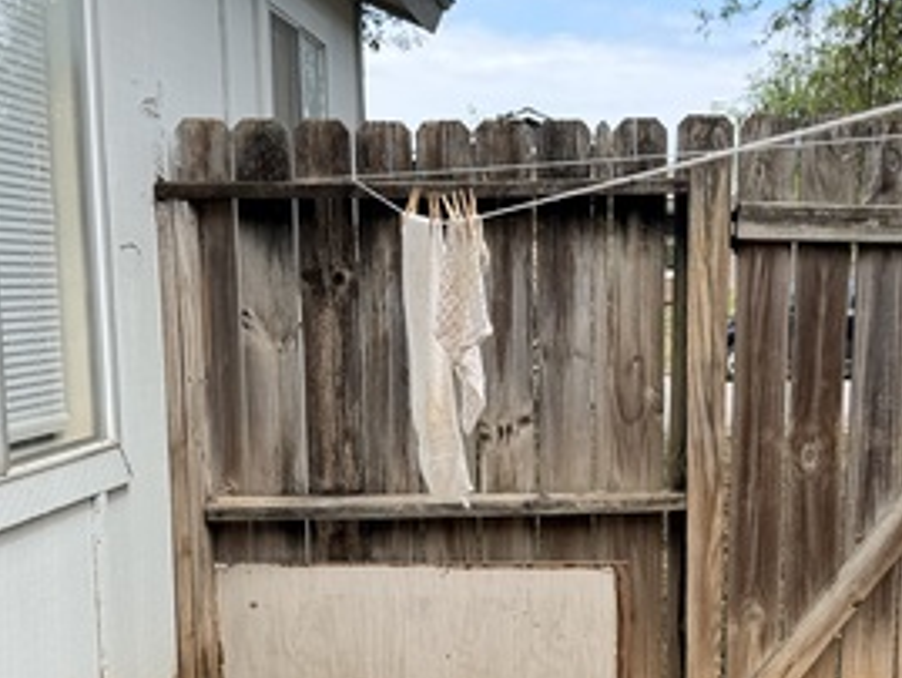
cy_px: 493
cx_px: 587
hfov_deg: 33.5
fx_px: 1486
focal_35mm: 57
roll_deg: +1.5
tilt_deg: -7.8
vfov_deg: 25.4
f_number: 1.78
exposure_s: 1/2110
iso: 80
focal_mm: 6.76
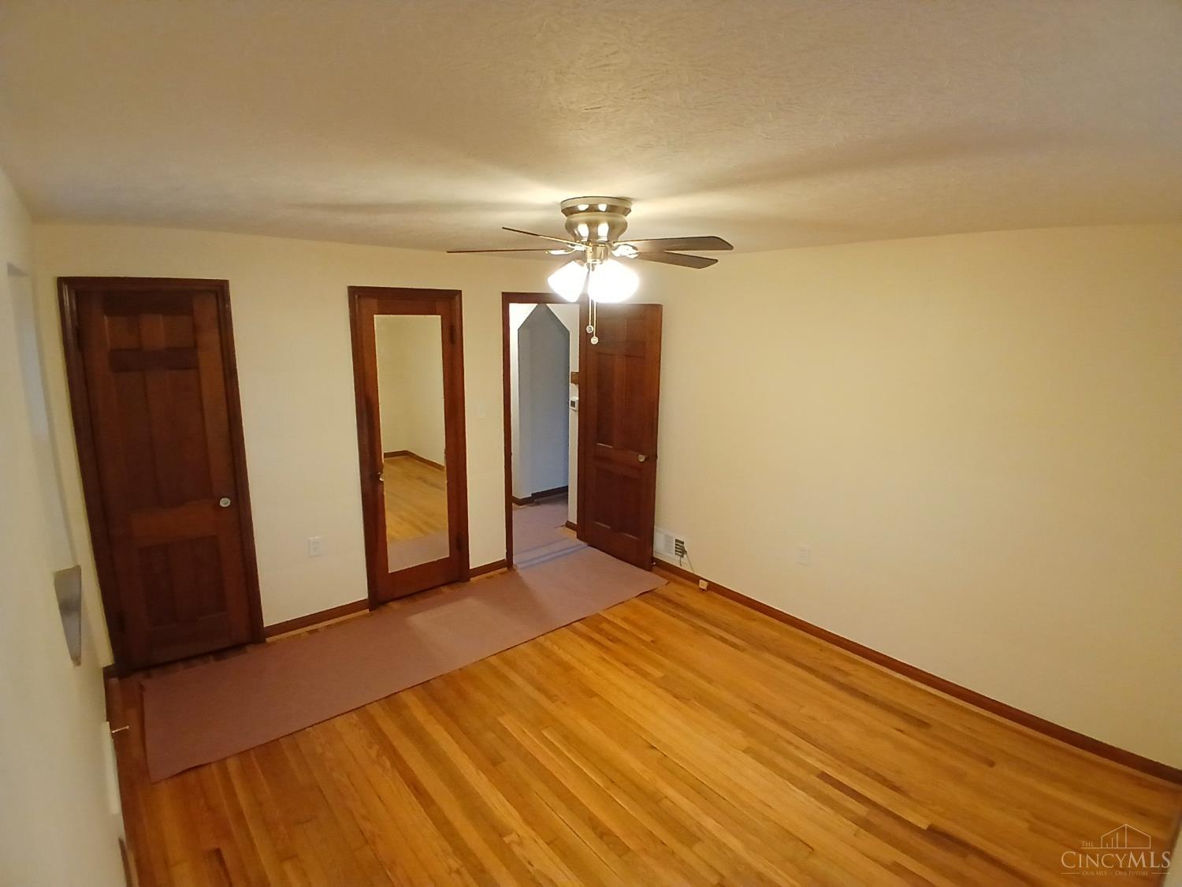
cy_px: 444
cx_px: 591
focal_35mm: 17
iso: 320
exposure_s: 1/30
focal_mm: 1.4
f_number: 2.2
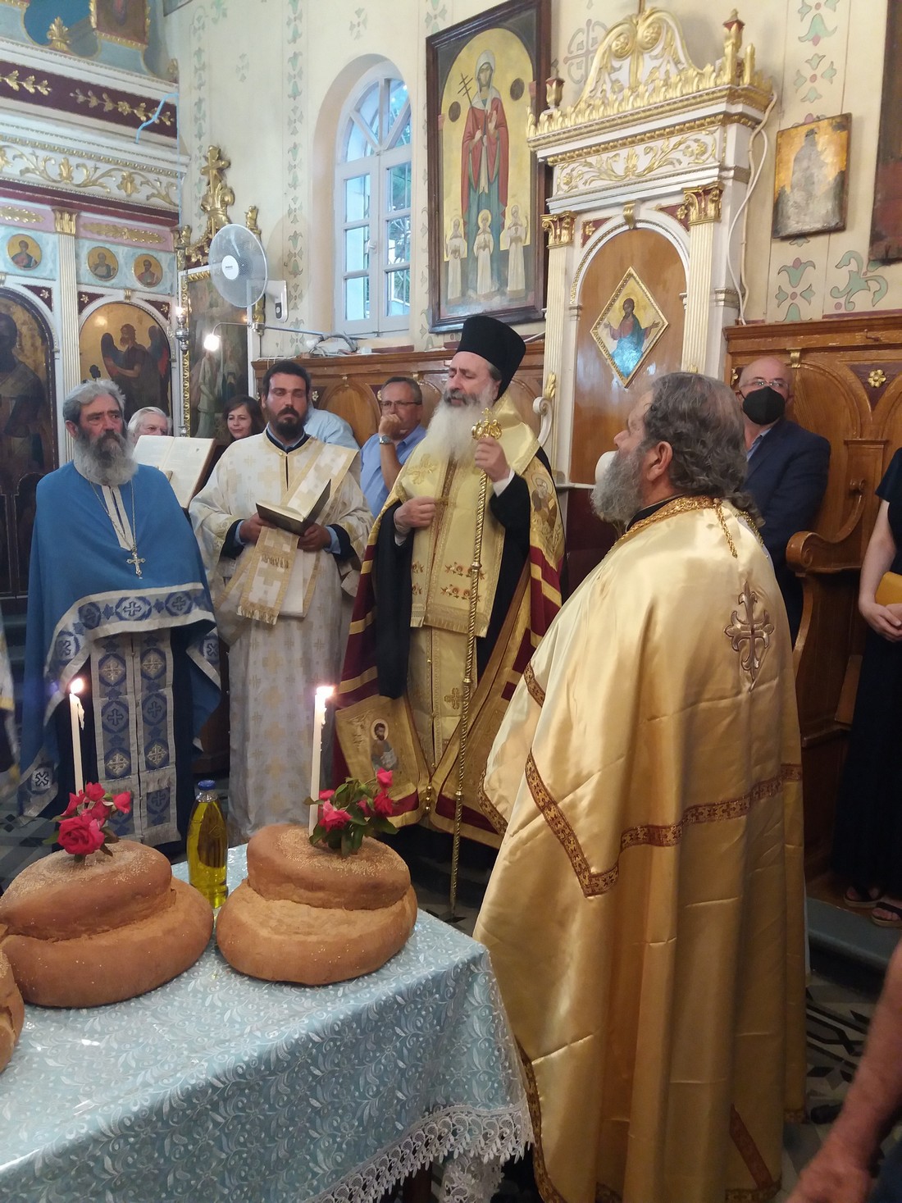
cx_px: 451
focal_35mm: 28
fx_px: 973
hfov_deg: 49.7
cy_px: 602
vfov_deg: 63.4
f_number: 1.9
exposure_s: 1/17
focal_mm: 3.7
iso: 200
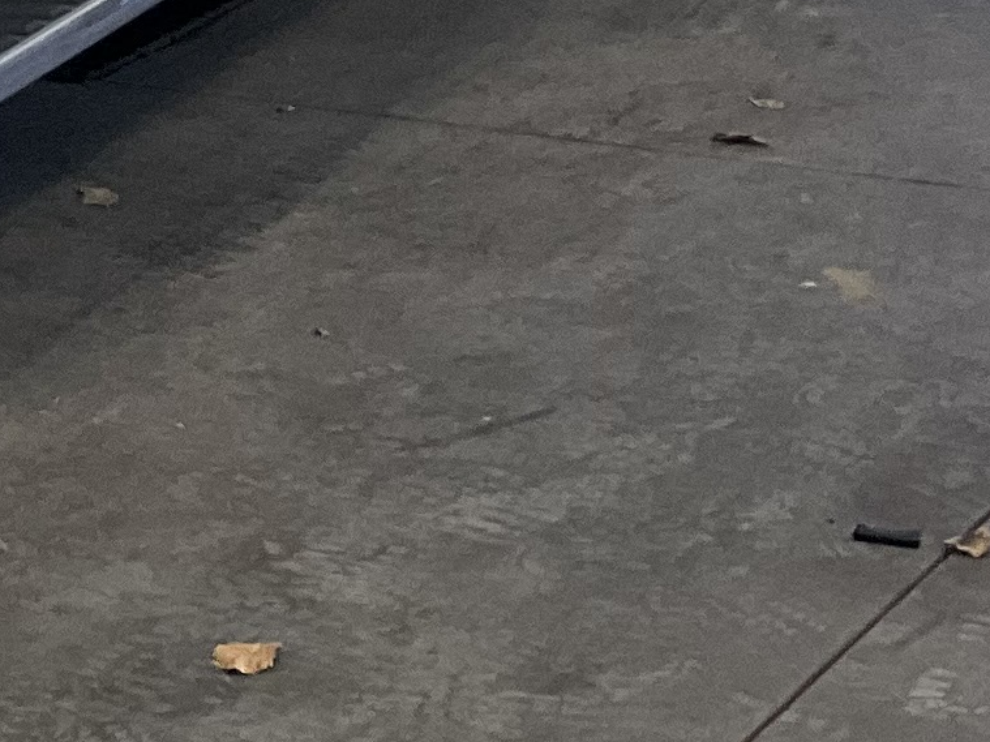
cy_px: -599
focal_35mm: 154
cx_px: -1453
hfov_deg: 10.8
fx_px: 4404
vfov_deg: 9.2
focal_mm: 3
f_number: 1.8
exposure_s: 1/60
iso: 40
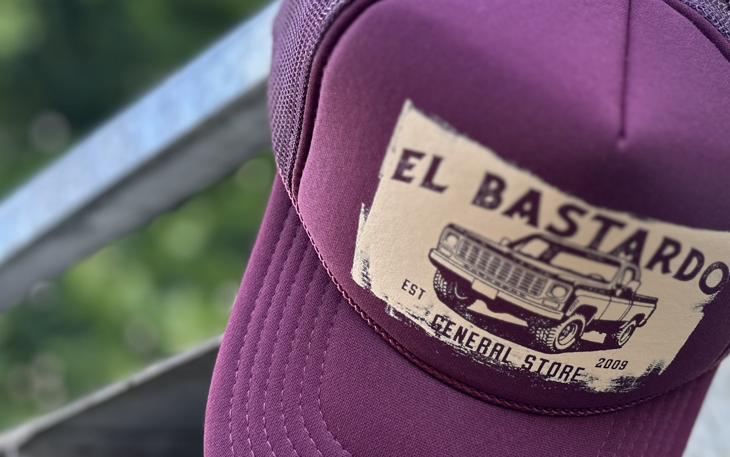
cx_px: 467
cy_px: 256
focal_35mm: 46
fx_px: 915
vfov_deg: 28.0
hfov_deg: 43.1
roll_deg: +10.9
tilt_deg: +21.1
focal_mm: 6.86
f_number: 1.78
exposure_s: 1/121
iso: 125
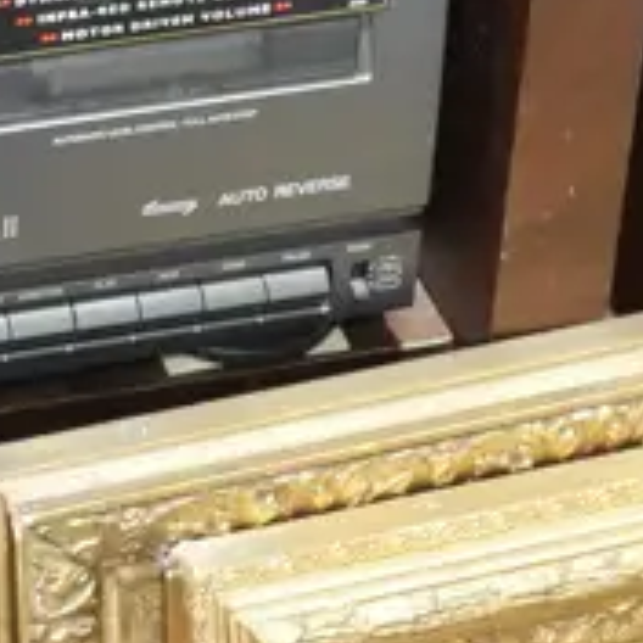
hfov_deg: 7.6
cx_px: -287
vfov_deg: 7.4
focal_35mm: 226
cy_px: -676
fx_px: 4749
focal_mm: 22
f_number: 4.7
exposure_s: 1/60
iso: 2000
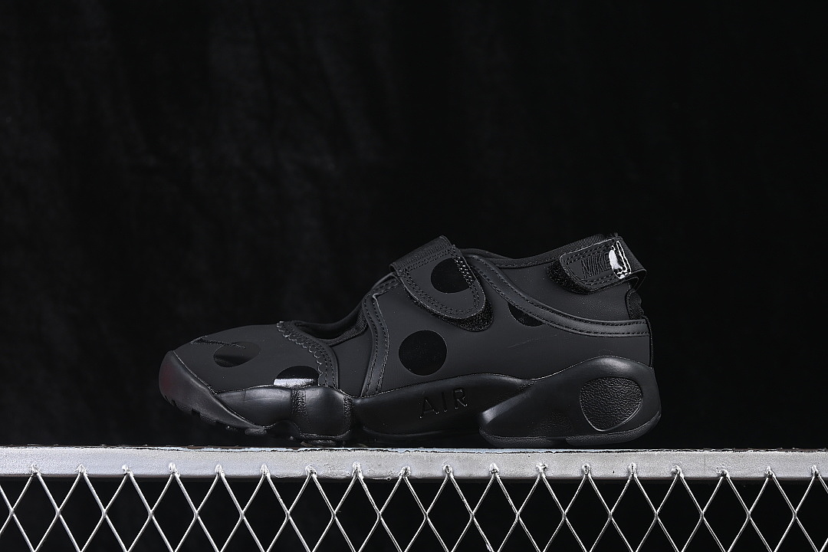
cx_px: 414
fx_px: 1725
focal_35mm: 75
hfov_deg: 27.0
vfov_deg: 18.2
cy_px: 276
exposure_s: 1/60
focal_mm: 50
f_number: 6.3
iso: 160
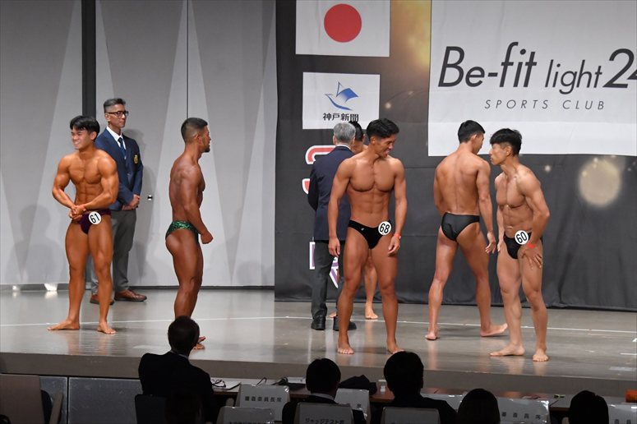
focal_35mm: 127
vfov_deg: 10.8
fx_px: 2246
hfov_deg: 16.1
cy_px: 212
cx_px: 318
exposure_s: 1/400
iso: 6400
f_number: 5.6
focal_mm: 85
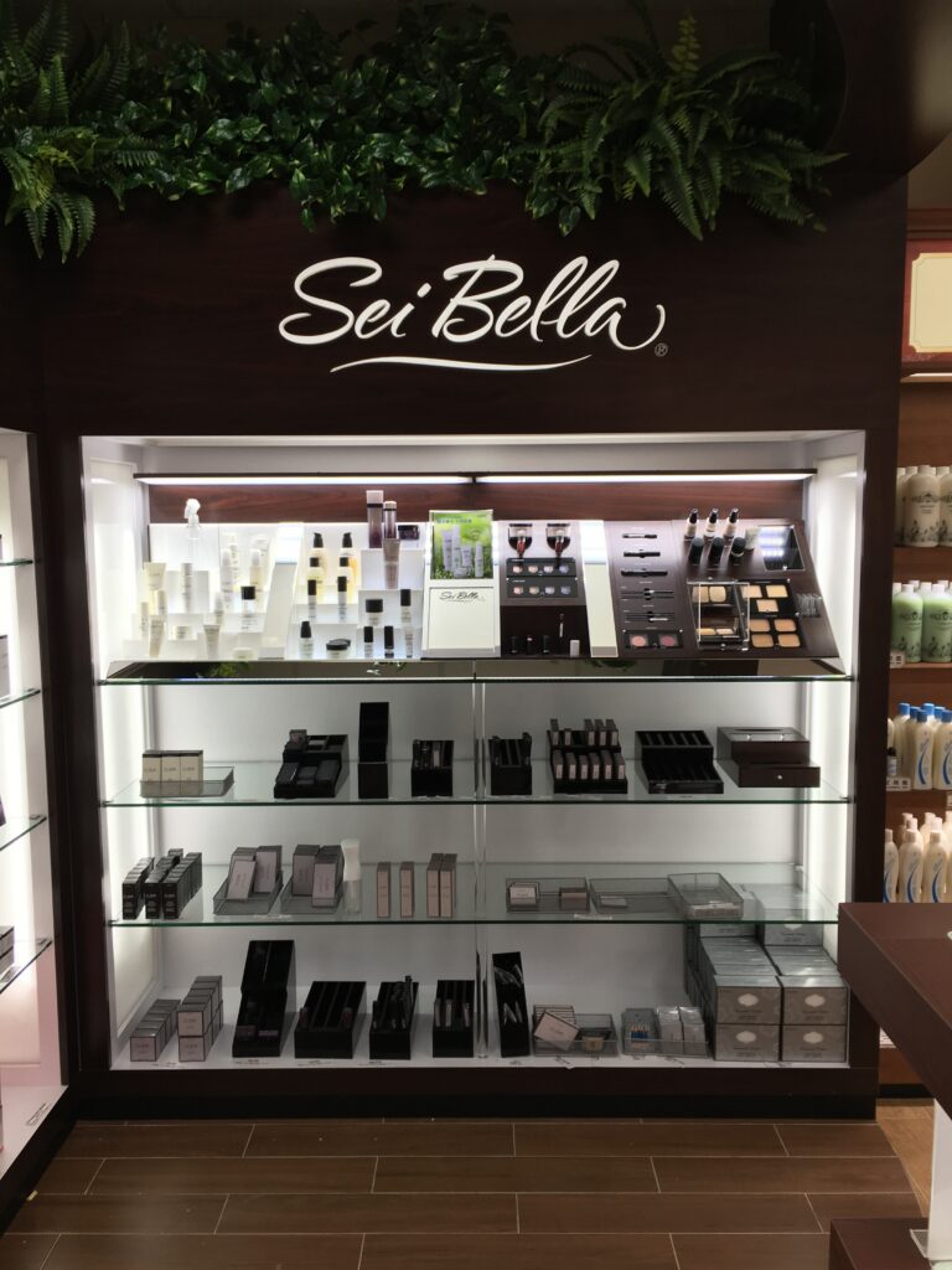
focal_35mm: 29
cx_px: 476
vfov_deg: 61.7
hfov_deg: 48.2
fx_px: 1063
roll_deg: -0.1
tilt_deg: -6.0
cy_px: 635
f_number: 2.2
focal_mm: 4.15
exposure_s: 1/60
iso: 25
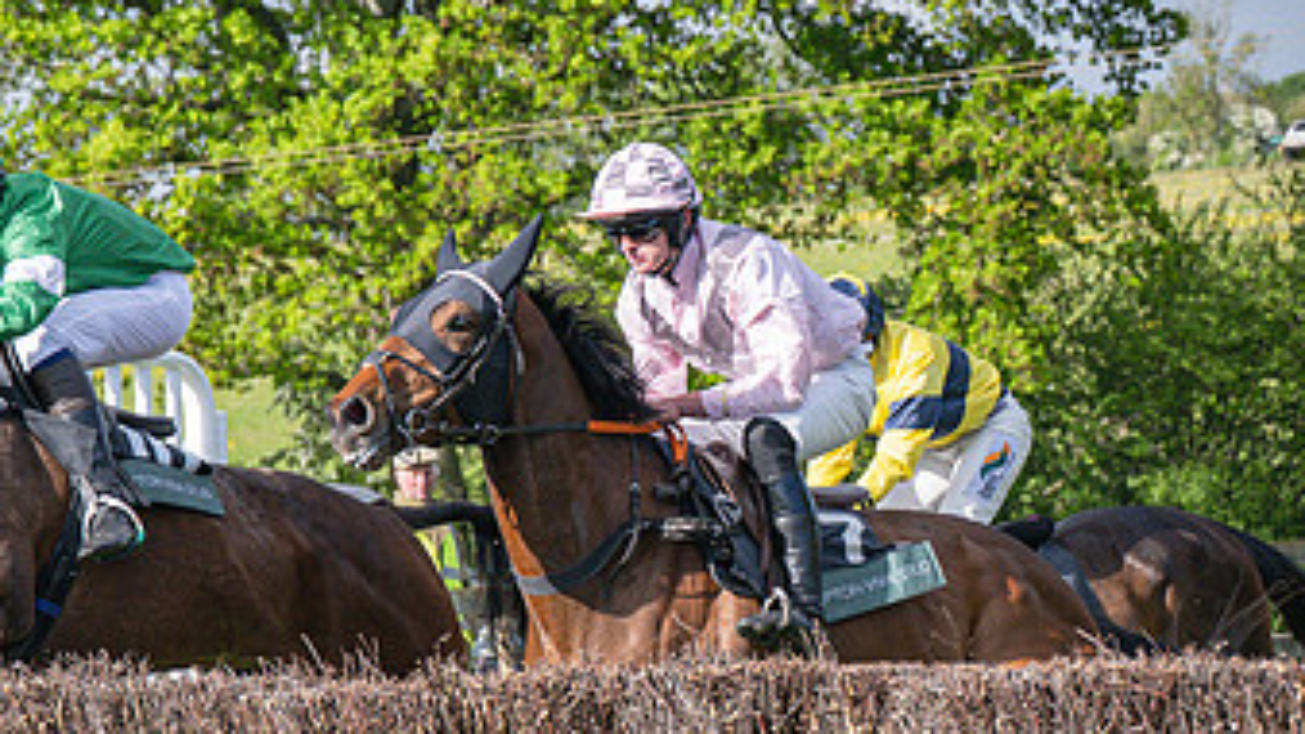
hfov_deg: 9.8
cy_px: 475
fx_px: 7612
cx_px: 438
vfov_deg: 5.5
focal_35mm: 220
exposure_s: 1/3200
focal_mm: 70
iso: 400
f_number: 4
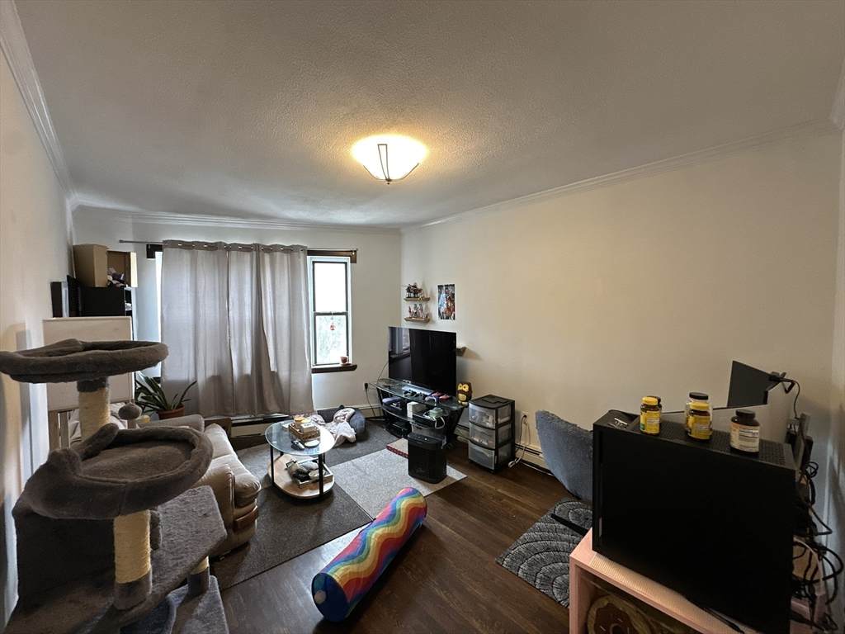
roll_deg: +0.3
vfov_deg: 85.7
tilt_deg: -1.7
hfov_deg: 102.1
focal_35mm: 14
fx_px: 342
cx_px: 422
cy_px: 317
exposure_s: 1/60
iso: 250
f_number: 2.2
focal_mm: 2.22
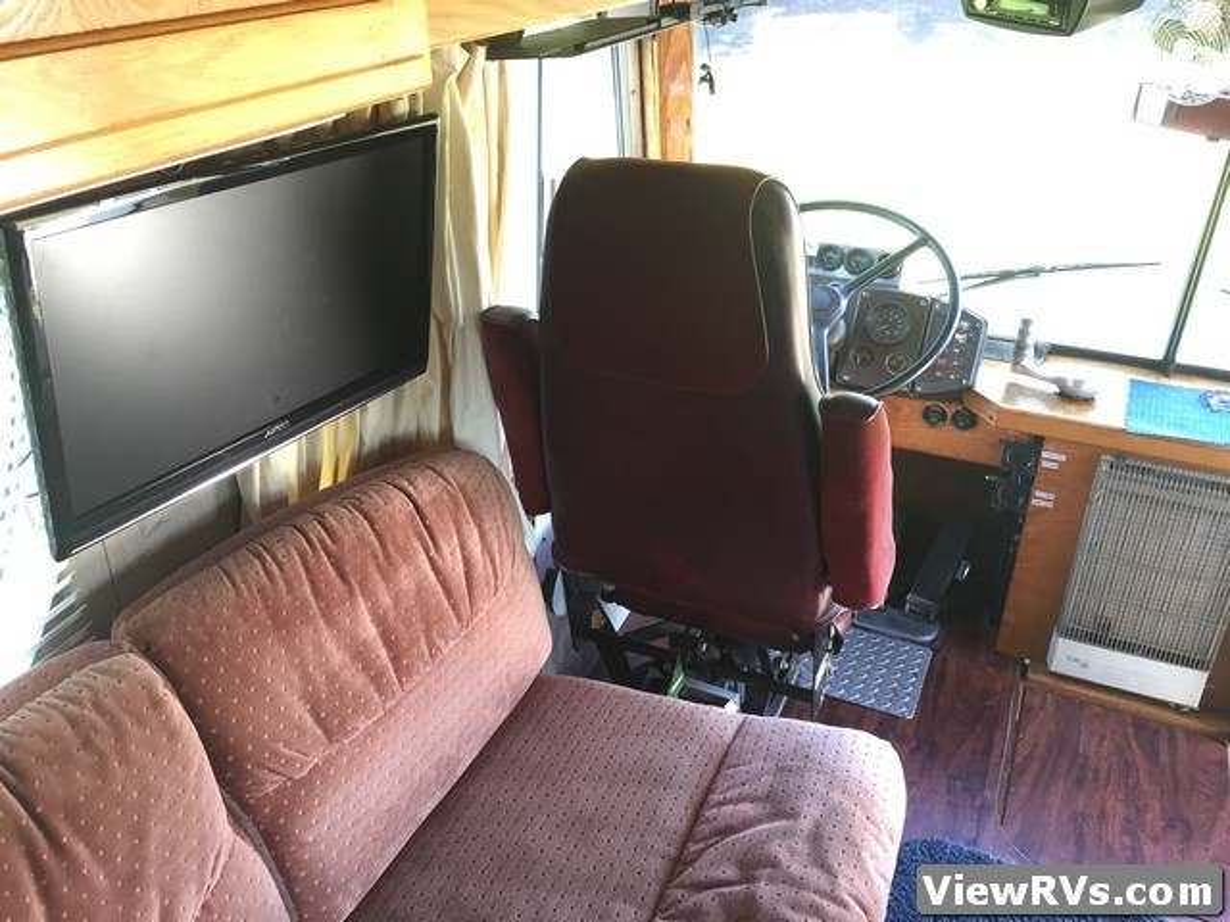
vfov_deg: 48.2
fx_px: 1030
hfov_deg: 61.7
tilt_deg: -31.2
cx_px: 615
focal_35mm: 29
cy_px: 461
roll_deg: -0.5
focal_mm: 4.15
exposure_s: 1/30
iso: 64
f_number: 2.2
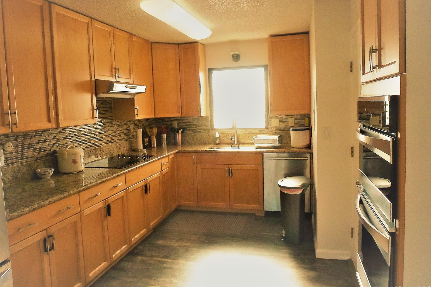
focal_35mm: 25
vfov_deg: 51.2
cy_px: 130
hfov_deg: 71.5
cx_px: 216
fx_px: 299
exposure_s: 1/200
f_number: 3.3
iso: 320
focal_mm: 4.3
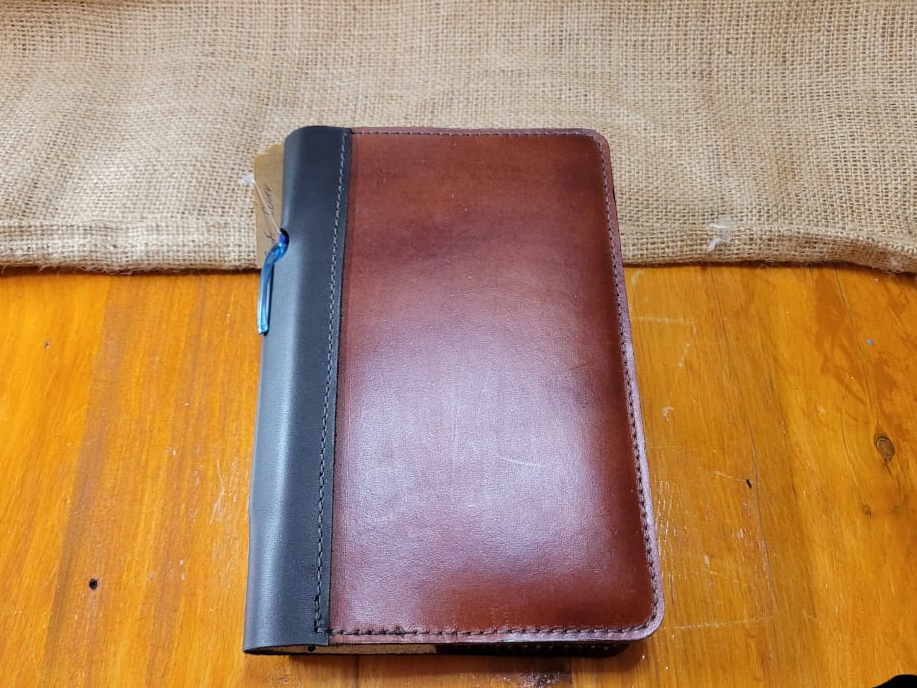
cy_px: 382
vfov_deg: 48.2
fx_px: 768
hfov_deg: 61.6
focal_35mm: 29
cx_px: 451
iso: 400
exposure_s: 1/40
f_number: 1.8
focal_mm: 5.4
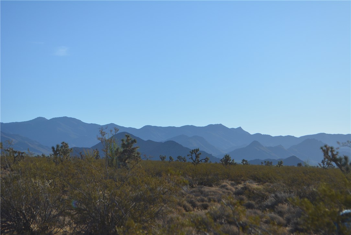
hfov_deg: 24.6
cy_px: 118
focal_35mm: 82
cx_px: 176
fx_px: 805
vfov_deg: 16.6
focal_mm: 55
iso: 400
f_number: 8
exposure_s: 1/2000
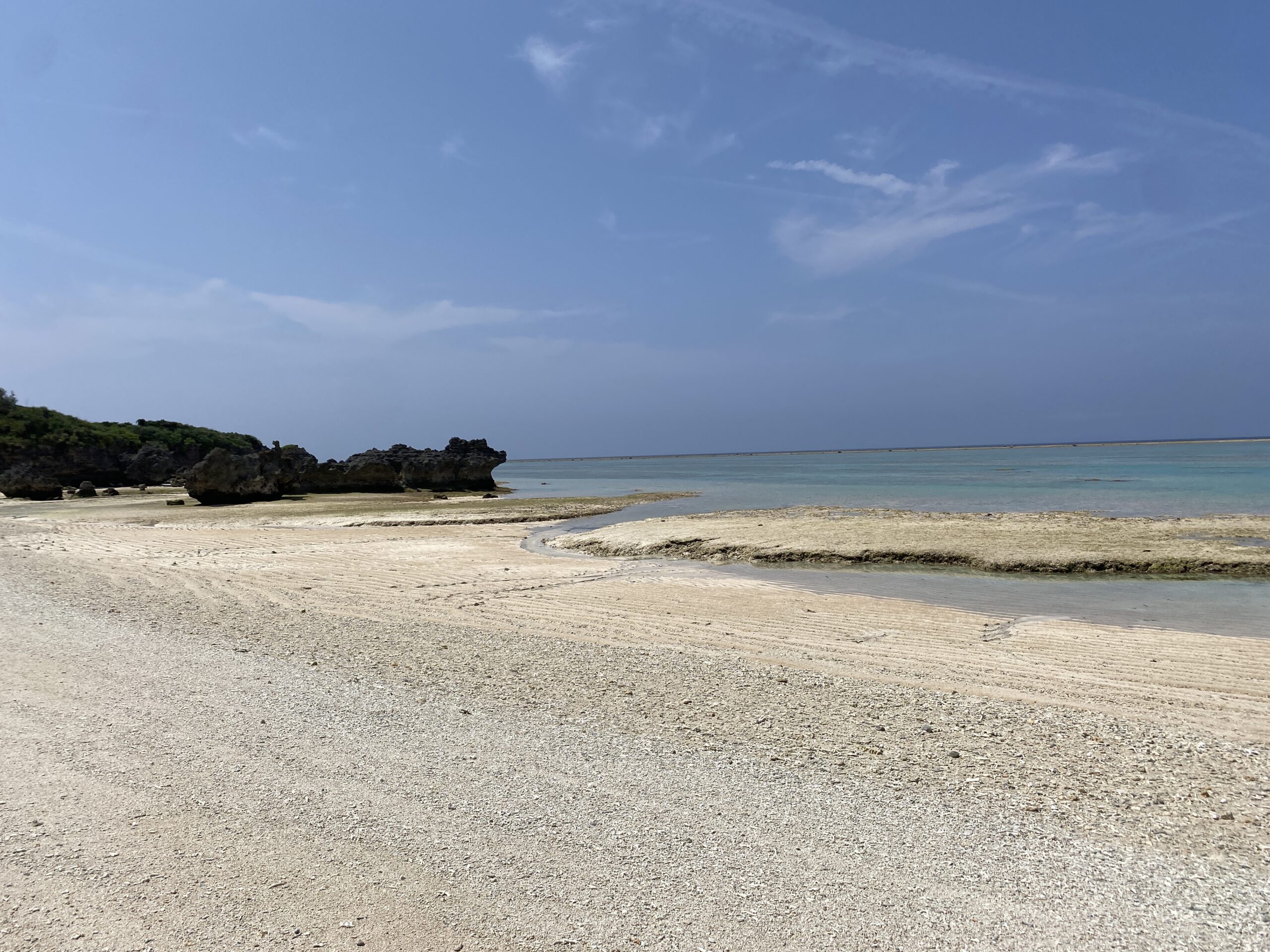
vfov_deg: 53.1
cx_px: 635
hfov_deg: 67.3
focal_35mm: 26
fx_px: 954
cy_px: 476
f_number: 1.8
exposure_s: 1/8850
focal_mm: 4.25
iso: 32
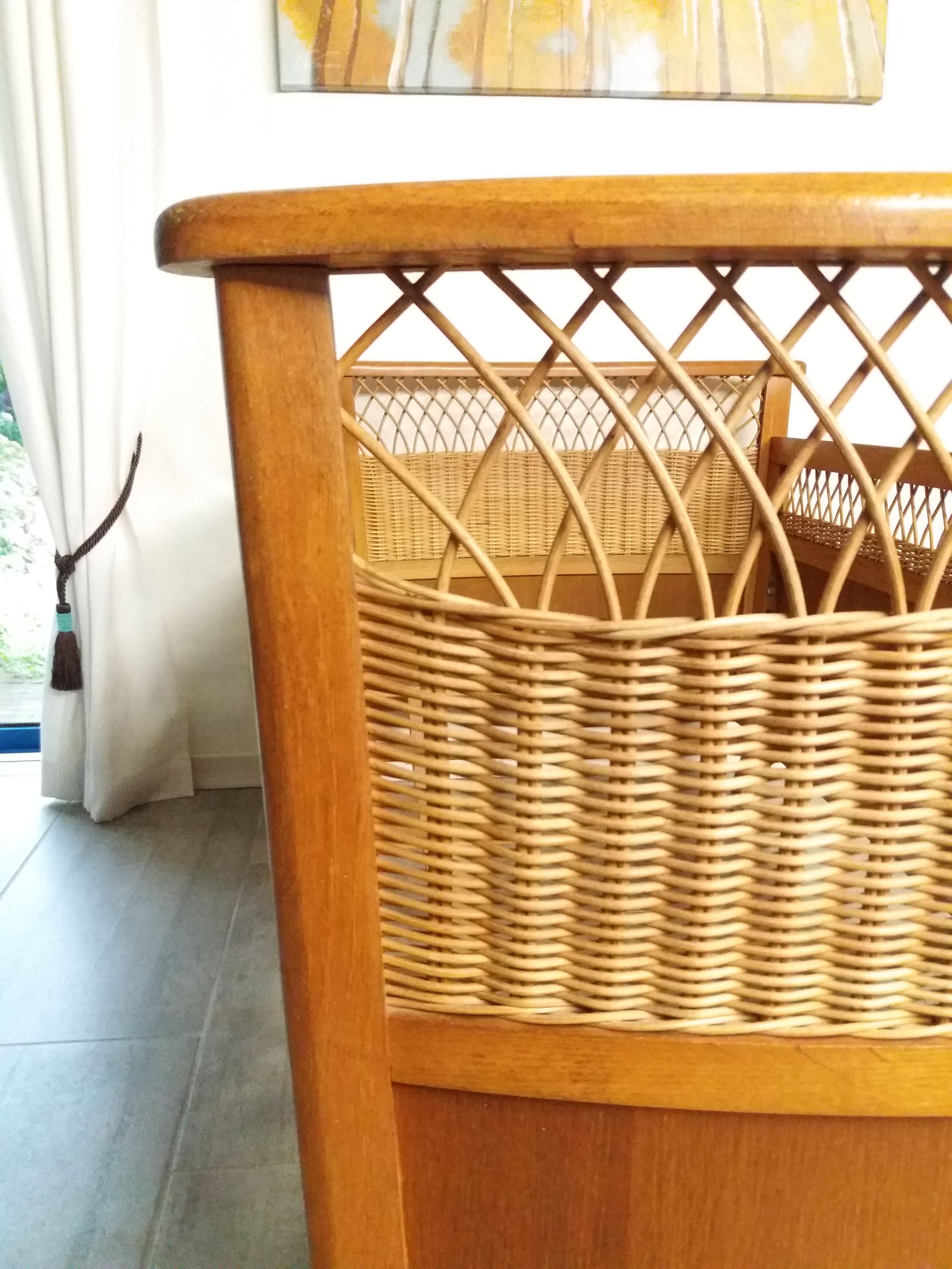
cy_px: 634
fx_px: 1027
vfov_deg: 63.4
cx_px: 476
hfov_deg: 49.7
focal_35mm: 28
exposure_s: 1/150
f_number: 1.9
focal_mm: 3.7
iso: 800
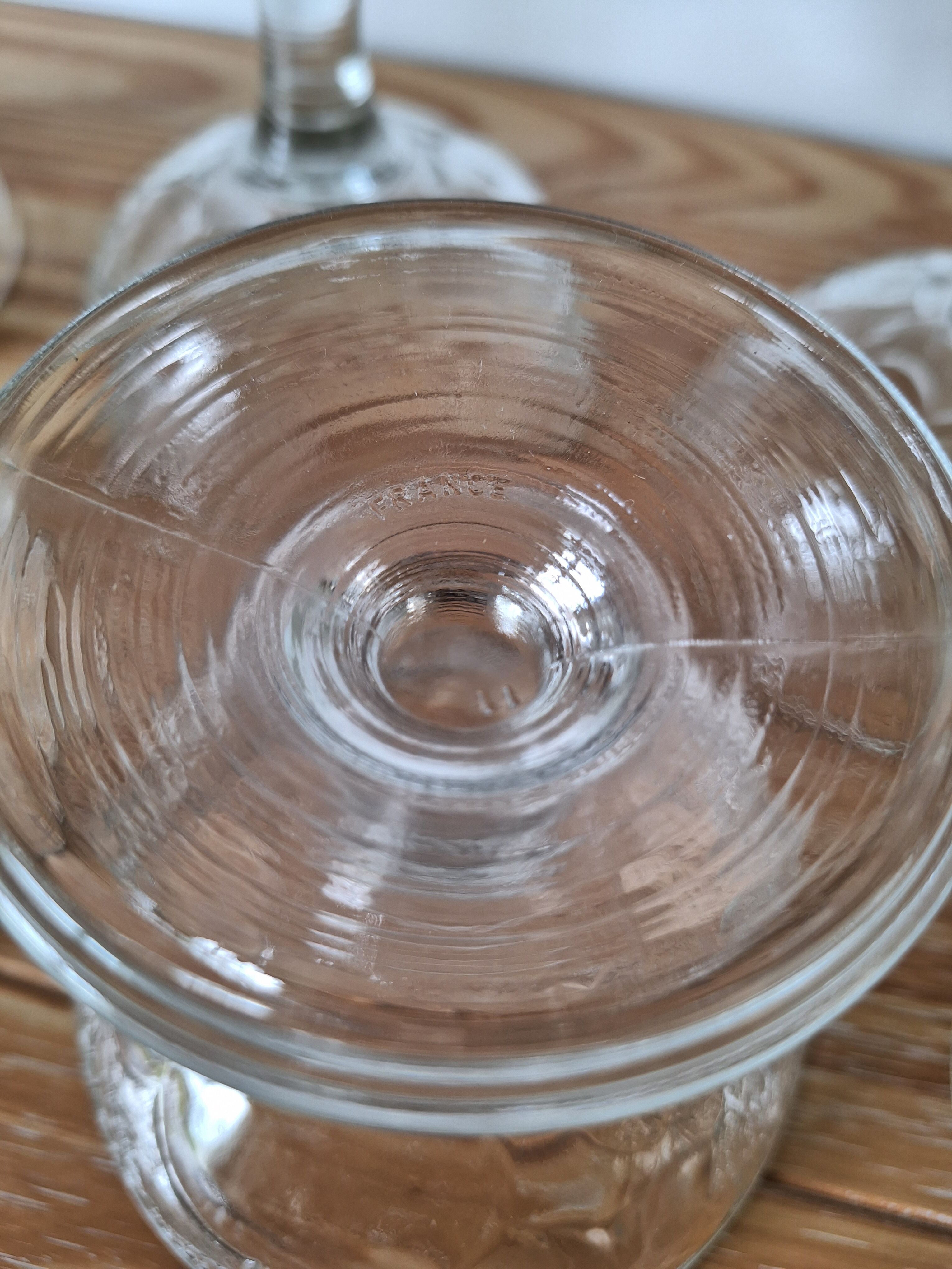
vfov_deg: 73.9
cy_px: 634
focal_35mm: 23
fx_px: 843
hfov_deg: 58.9
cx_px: 476
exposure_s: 1/40
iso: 125
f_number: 1.8
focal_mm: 5.54
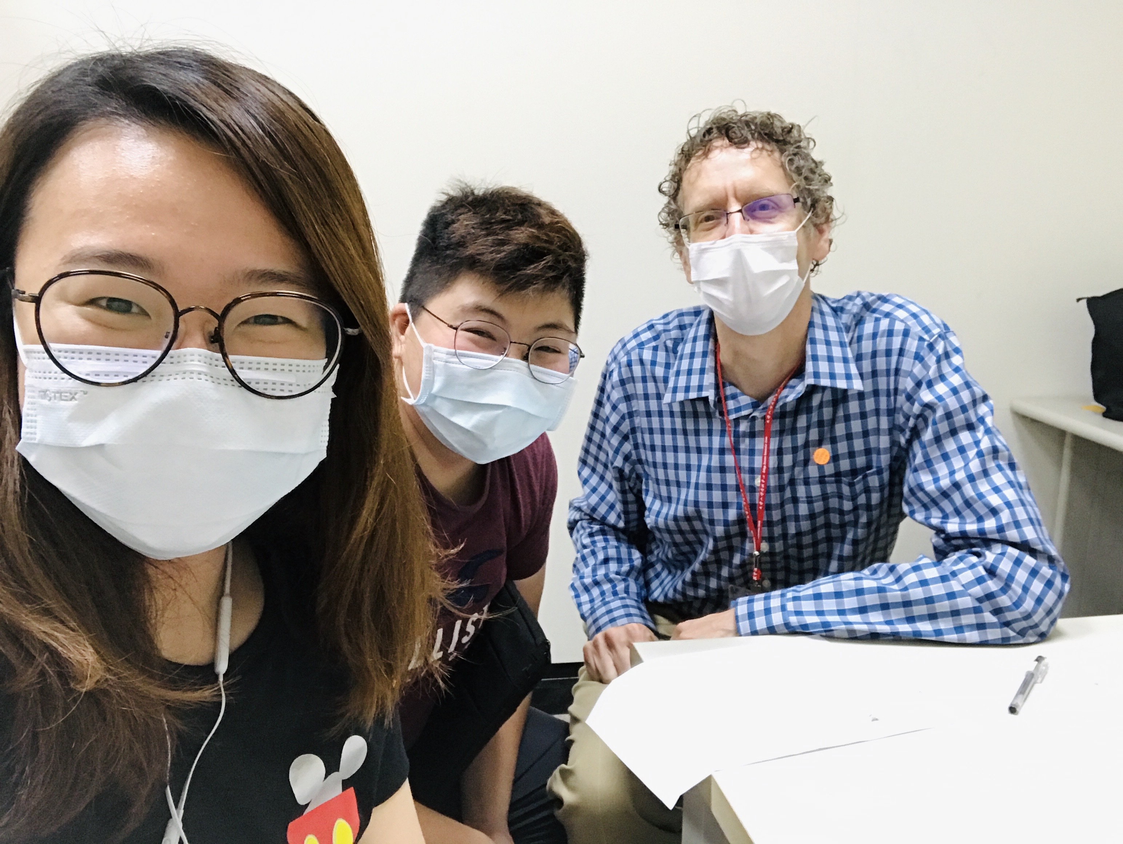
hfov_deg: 56.8
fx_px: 1039
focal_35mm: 32
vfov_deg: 44.2
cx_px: 562
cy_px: 422
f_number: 2.2
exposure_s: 1/30
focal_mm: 2.87
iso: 125
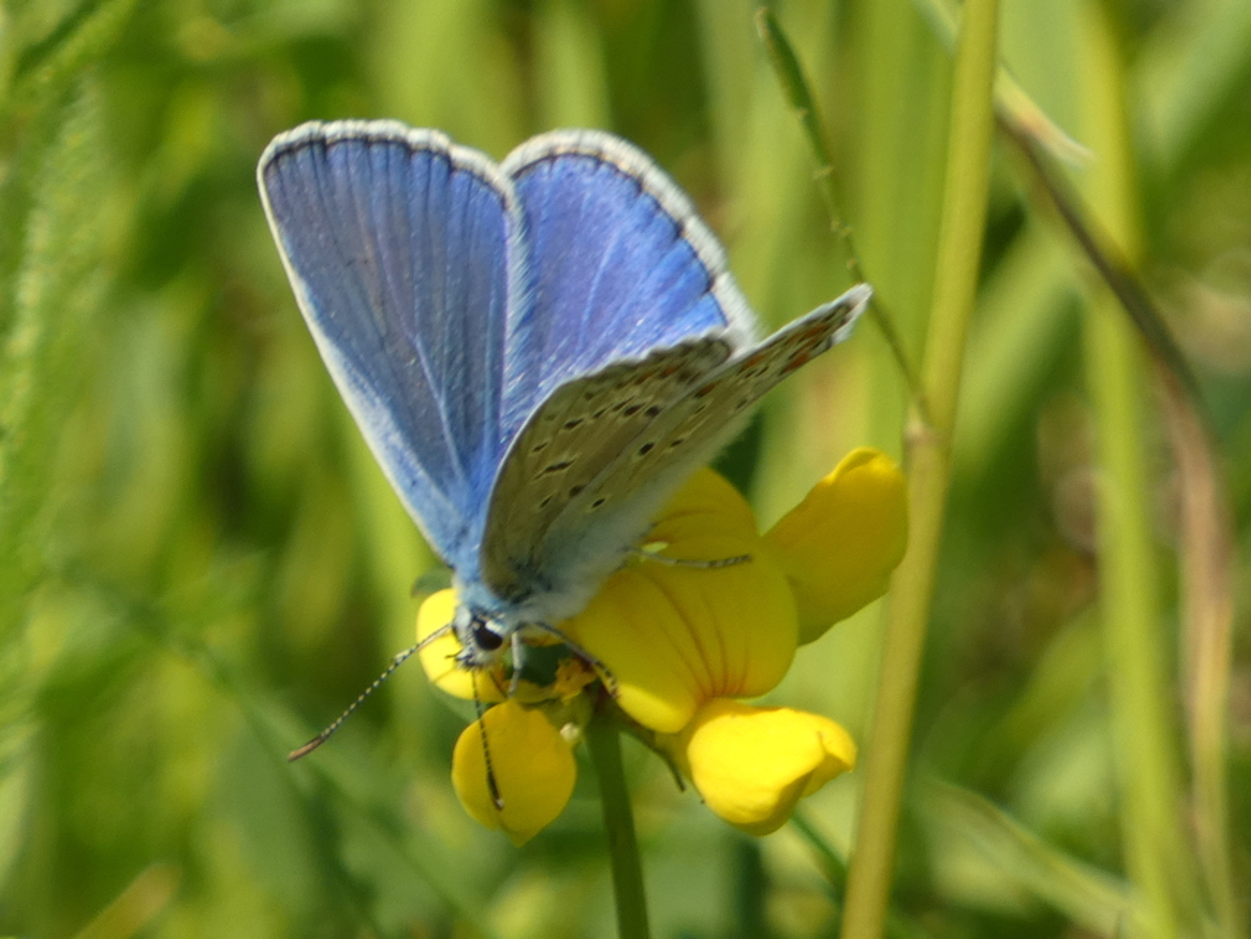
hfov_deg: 1.8
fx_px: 40120
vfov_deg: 1.3
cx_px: 626
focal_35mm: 1110
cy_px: 470
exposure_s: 1/160
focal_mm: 198.9
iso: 80
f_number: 5.7
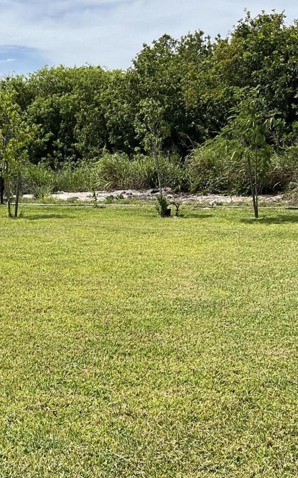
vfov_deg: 36.1
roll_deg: -1.5
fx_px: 728
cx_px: 50
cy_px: 300
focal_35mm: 56
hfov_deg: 22.7
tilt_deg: -7.9
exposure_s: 1/2227
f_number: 1.8
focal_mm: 3
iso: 25
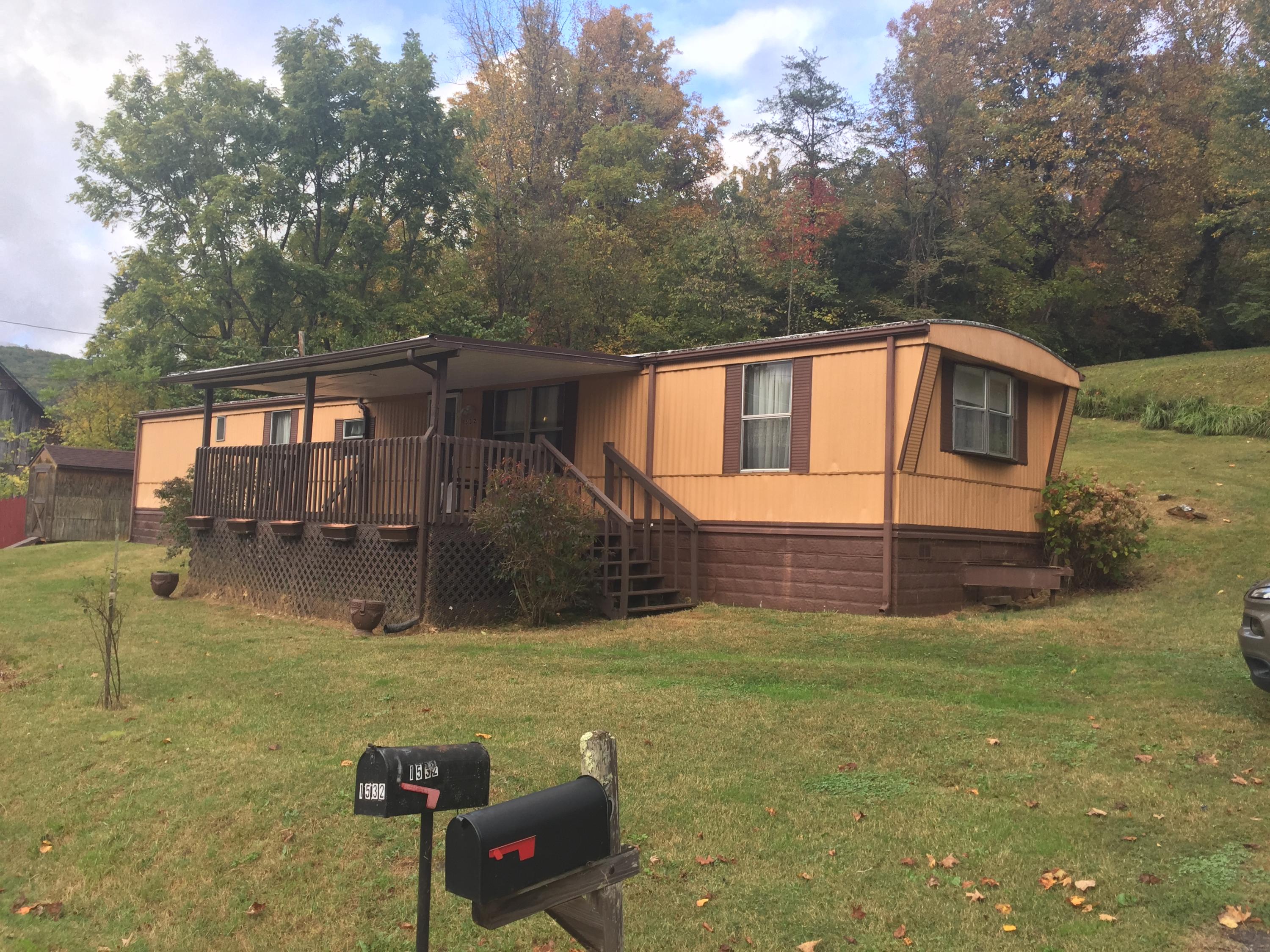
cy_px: 476
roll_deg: -3.3
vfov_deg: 48.2
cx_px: 635
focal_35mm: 29
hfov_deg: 61.7
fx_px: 1064
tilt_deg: +5.4
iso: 32
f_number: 2.2
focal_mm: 4.15
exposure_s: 1/297
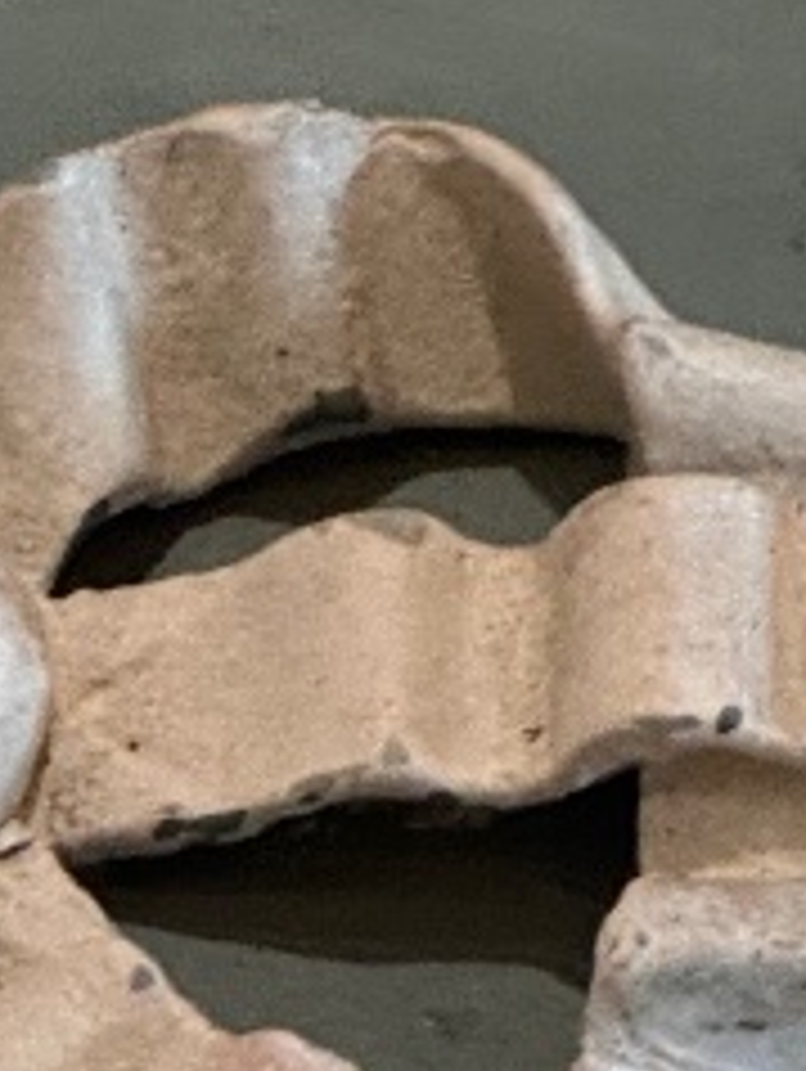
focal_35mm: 388
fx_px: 12024
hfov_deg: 3.8
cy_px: 2660
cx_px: -117
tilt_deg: +26.0
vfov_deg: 4.9
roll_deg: -2.6
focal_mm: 9
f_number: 2.8
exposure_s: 1/50
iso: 320
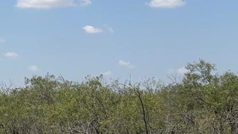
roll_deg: +2.3
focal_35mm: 128
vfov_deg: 9.4
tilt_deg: +8.6
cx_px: -57
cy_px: 2
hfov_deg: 16.0
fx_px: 808
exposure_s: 1/5076
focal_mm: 5.96
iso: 50
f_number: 1.6
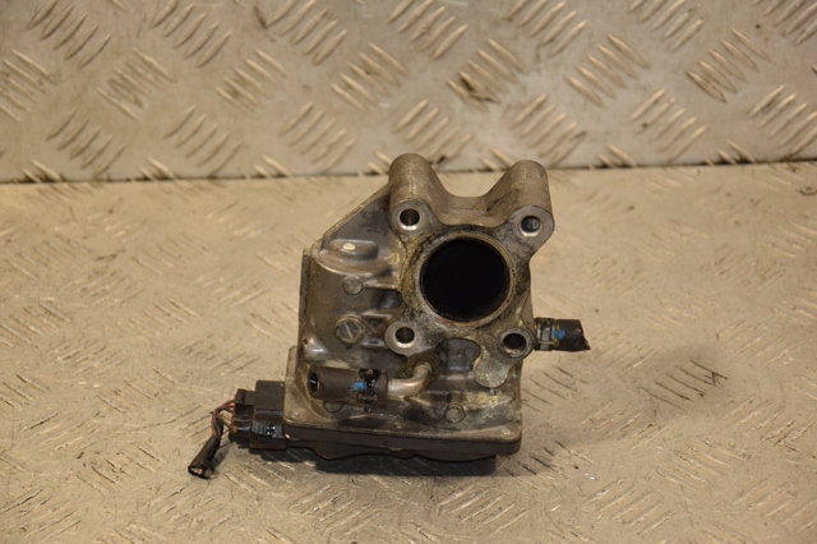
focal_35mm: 105
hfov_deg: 19.5
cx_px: 408
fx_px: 2382
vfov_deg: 13.0
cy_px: 272
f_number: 5.3
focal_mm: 70
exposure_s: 1/125
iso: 800
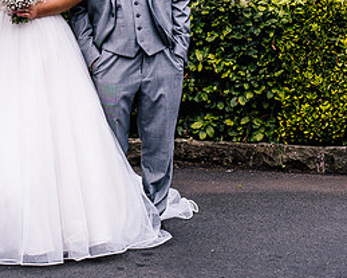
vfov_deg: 14.6
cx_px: 27
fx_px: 1078
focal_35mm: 105
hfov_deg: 18.0
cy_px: 44
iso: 160
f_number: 4
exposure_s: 1/500
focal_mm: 50
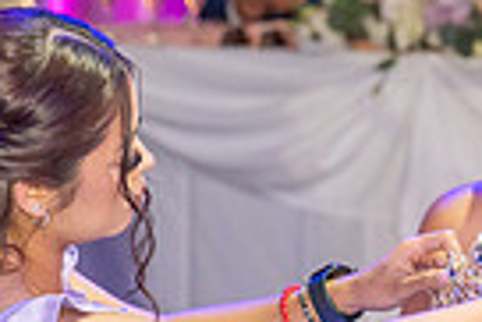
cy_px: 571
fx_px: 4825
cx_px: 601
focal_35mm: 360
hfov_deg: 5.7
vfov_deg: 3.8
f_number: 4
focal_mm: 70
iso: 1000
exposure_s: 1/125
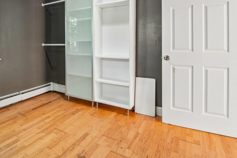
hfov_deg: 74.6
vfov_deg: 57.1
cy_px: 70
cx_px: 68
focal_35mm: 22
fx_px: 145
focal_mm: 14
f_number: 7.1
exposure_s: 1/30
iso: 1000
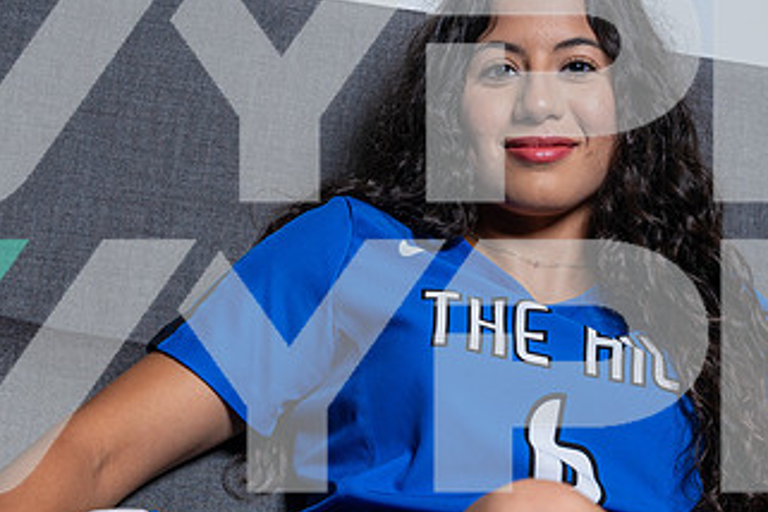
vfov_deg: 14.5
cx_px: 388
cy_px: 367
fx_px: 2005
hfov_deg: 21.7
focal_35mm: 94
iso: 100
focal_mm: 52
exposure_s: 1/125
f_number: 5.6
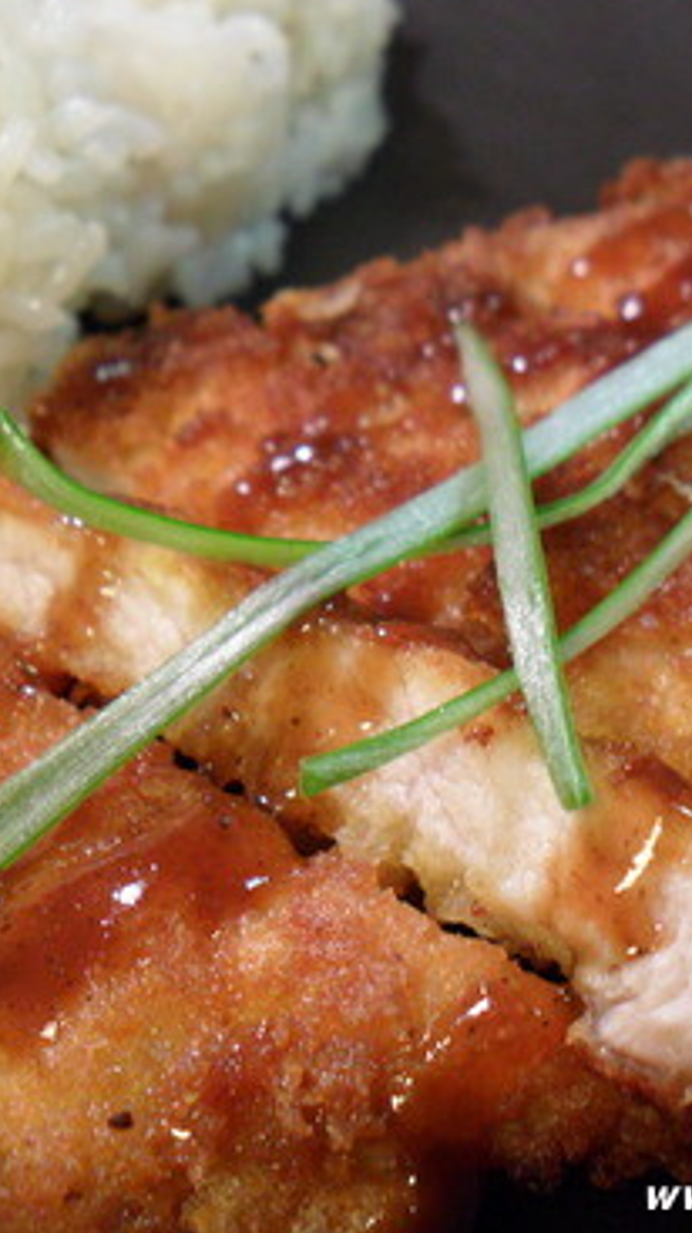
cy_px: 606
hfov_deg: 22.7
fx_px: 1699
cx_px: 561
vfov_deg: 39.9
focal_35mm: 52
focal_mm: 6.3
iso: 200
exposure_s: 1/15
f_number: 3
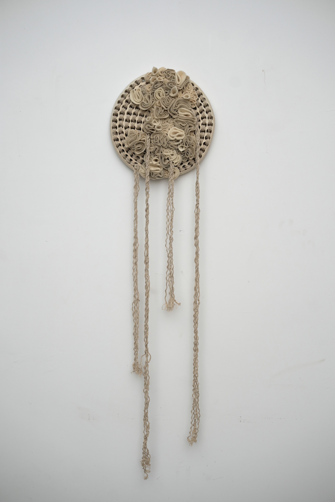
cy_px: 251
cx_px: 168
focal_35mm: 45
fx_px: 627
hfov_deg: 29.9
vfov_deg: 43.6
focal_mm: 45
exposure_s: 1/100
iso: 320
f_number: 4
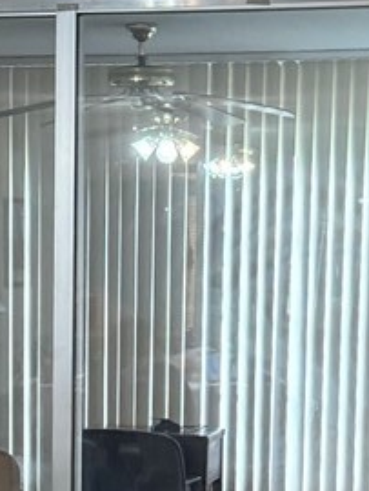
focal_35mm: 142
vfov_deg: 13.5
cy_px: 584
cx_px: 31
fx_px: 2015
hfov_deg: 10.4
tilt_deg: -10.0
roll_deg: -1.6
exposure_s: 1/60
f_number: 1.78
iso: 640
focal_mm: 6.76
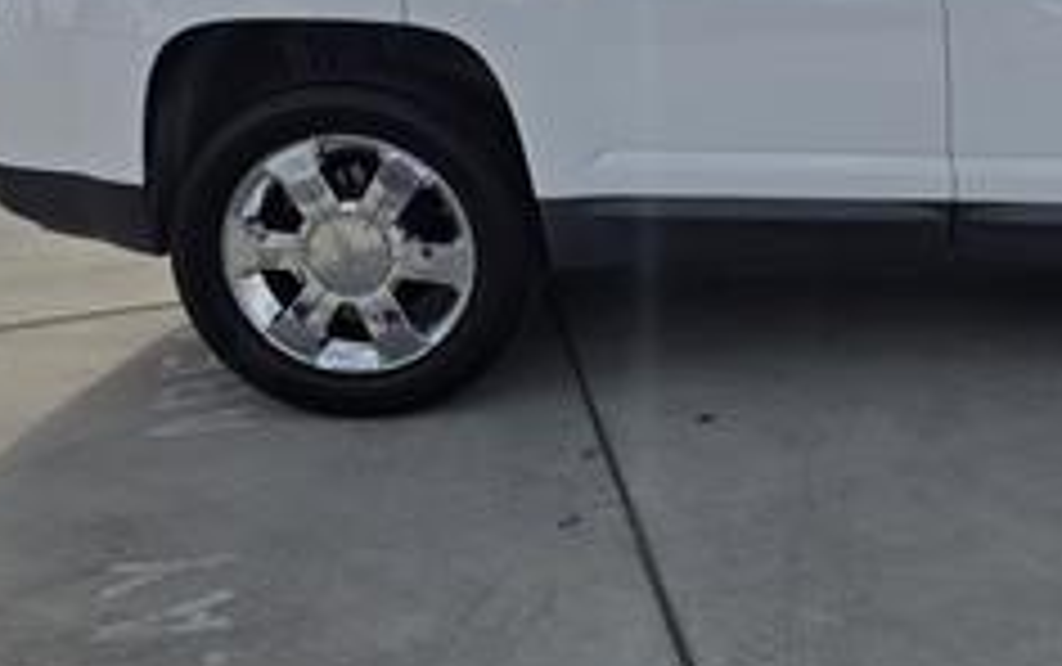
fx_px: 1506
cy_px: 68
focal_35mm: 52
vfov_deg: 24.2
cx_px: 1008
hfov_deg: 35.8
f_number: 1.7
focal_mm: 6.25
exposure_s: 1/7944
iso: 64
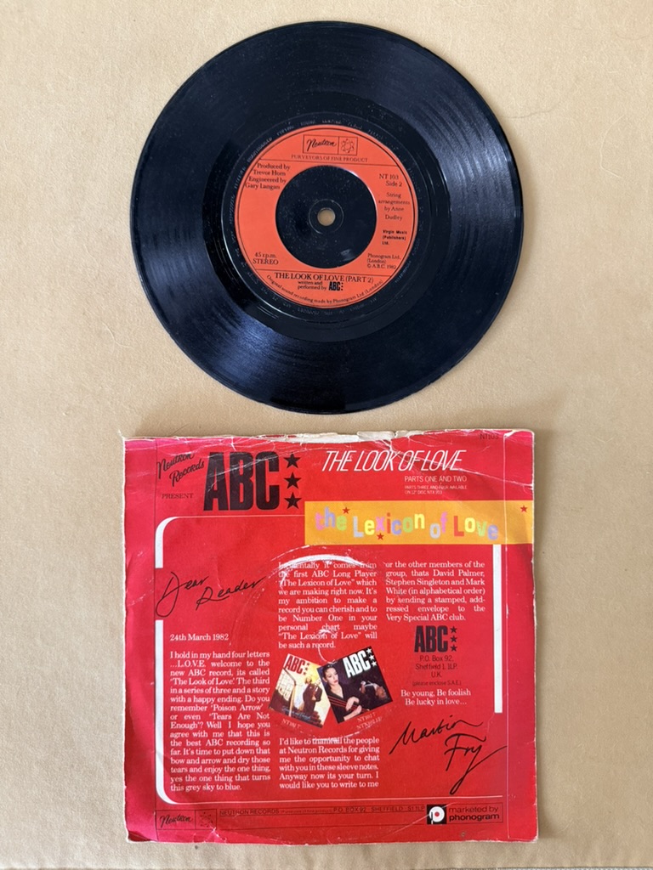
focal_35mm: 24
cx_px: 326
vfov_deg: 71.6
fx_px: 604
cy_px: 435
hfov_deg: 56.8
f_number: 1.78
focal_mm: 6.76
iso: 250
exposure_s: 1/60
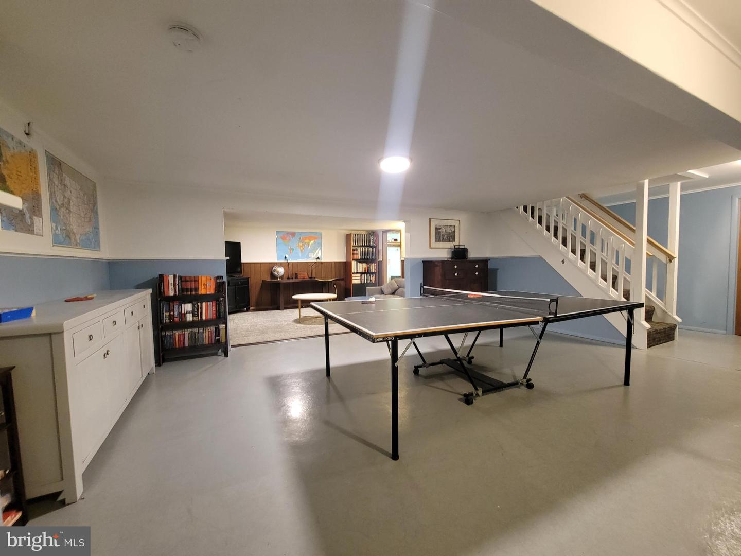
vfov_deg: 89.9
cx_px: 370
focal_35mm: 13
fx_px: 278
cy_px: 278
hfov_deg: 106.2
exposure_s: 1/30
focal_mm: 2.2
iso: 500
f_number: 2.2
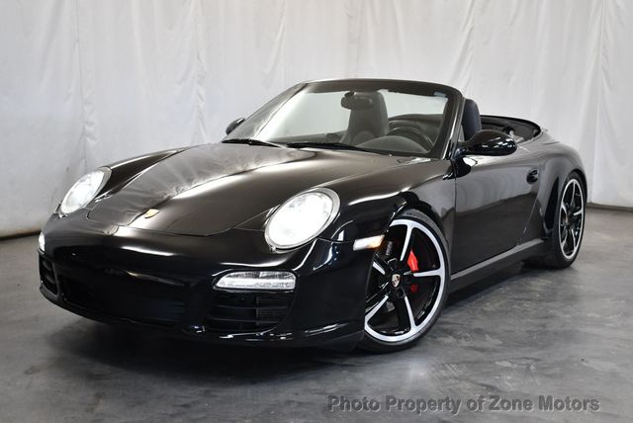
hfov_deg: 41.1
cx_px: 316
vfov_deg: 28.1
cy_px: 212
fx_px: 845
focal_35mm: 48
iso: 800
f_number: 4
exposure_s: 1/160
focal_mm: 24
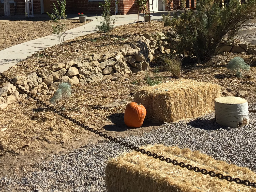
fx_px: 451
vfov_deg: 23.2
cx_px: 97
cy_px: 6
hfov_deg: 31.5
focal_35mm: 61
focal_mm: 3.3
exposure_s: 1/1538
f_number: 2.4
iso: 25
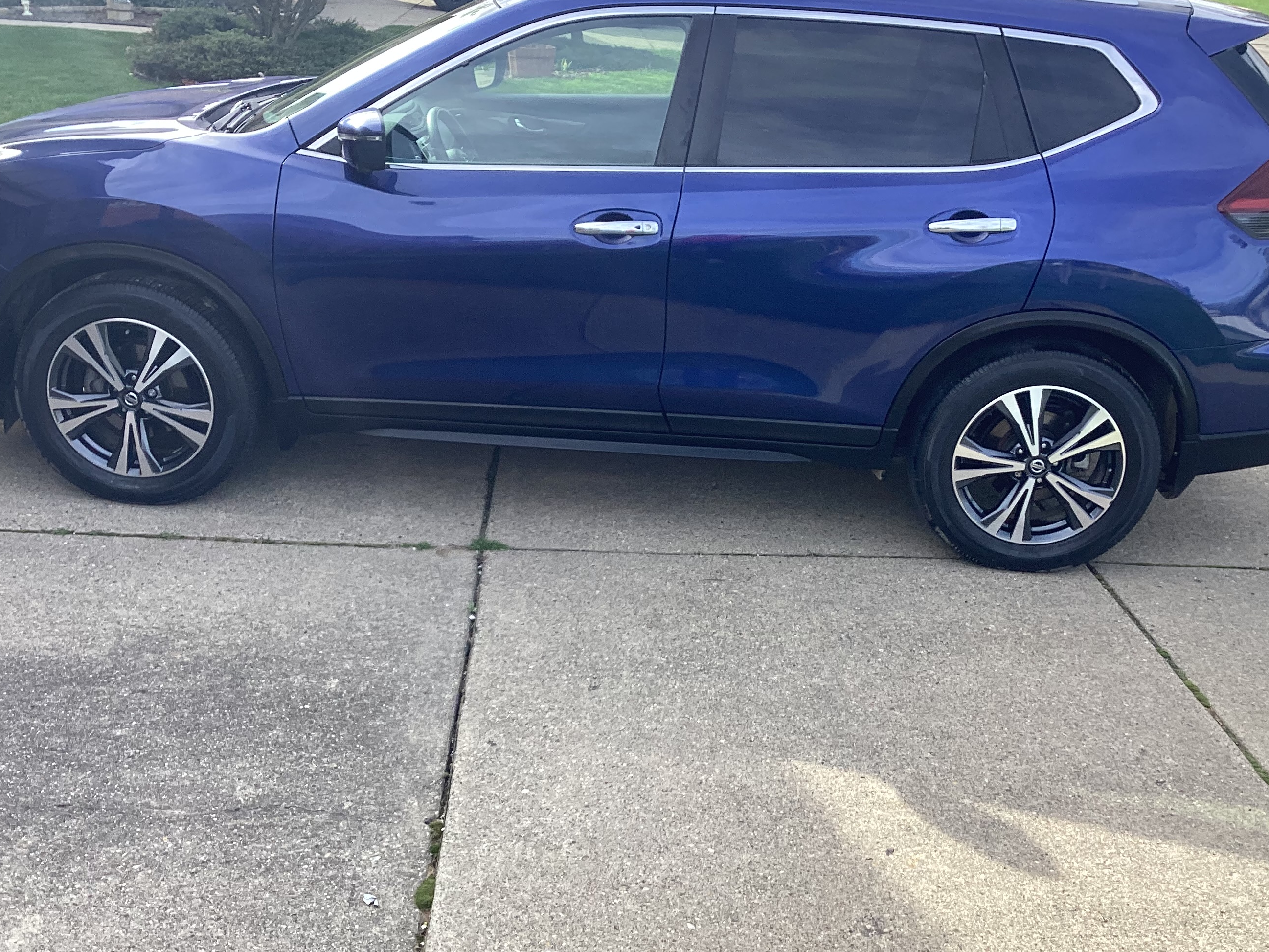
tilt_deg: -22.5
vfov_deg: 36.8
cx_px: 635
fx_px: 1430
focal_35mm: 39
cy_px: 479
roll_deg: -2.3
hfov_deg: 47.9
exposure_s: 1/362
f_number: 2.4
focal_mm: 3.3
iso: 25
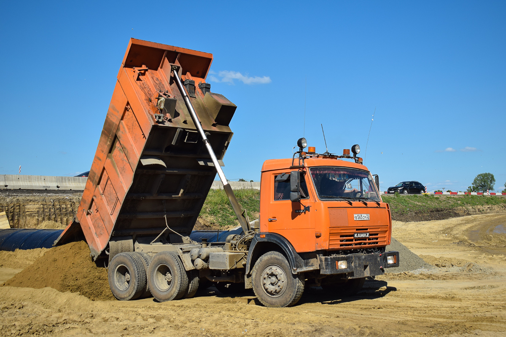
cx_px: 253
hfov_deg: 43.6
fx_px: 632
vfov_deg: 29.9
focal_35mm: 45
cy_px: 168
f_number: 5
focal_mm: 30
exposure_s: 1/1000
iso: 100
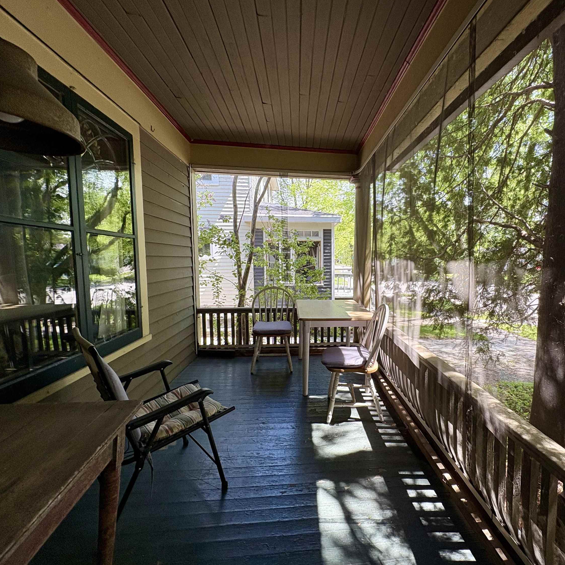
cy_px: 287
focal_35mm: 17
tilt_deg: -4.5
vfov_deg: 84.0
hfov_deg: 83.0
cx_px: 339
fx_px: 314
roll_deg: +0.7
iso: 50
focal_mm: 2.22
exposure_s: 1/99
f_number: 2.2
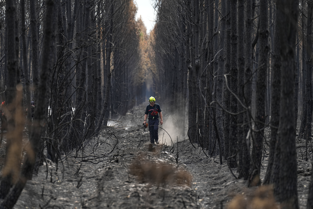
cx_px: 156
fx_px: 1661
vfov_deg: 7.2
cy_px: 104
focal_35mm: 191
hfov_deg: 10.8
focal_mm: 191
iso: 400
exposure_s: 1/1250
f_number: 4
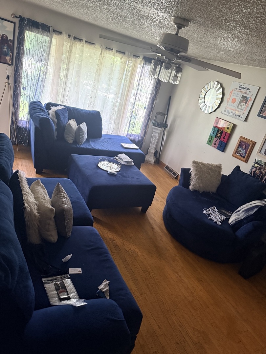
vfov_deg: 71.6
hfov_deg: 56.8
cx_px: 133
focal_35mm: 24
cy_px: 177
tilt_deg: -22.0
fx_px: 246
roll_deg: -17.2
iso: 800
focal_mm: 6.76
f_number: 1.78
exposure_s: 1/53
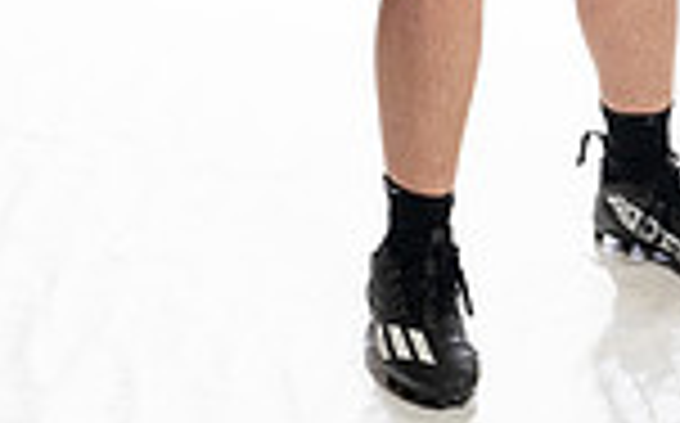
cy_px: -526
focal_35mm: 152
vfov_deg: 8.1
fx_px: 2814
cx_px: 554
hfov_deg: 13.7
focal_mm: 50
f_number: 8
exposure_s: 1/250
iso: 800
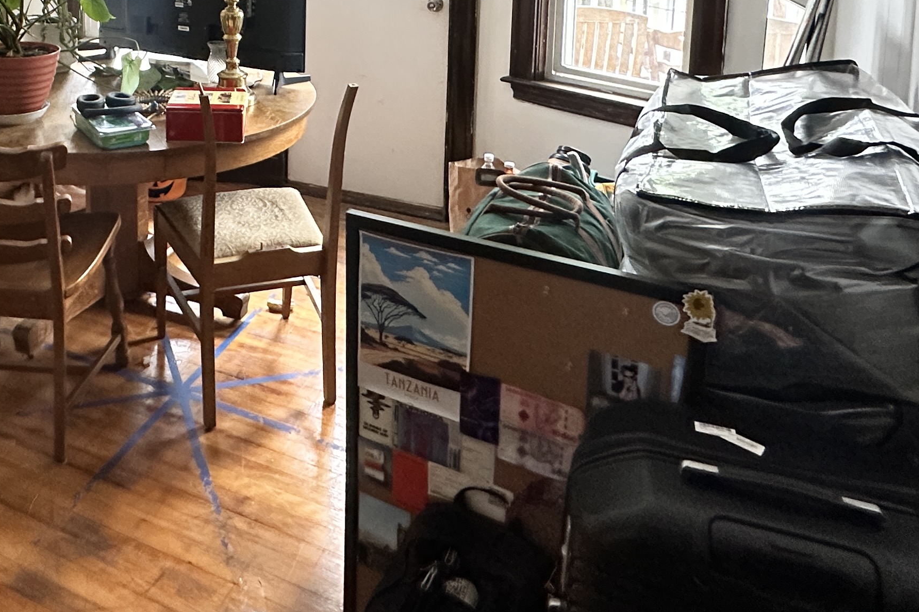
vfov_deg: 34.8
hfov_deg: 53.7
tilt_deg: -7.9
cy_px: -20
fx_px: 868
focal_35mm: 34
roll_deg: -1.3
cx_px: 249
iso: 320
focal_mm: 2.22
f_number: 2.2
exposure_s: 1/60
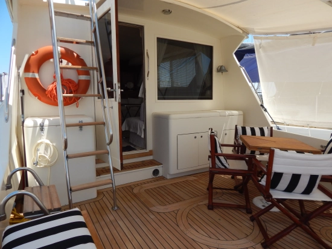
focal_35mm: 23
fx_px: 221
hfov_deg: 73.9
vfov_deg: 58.9
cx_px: 166
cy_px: 124
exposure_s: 1/1250
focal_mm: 4
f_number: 3
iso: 125
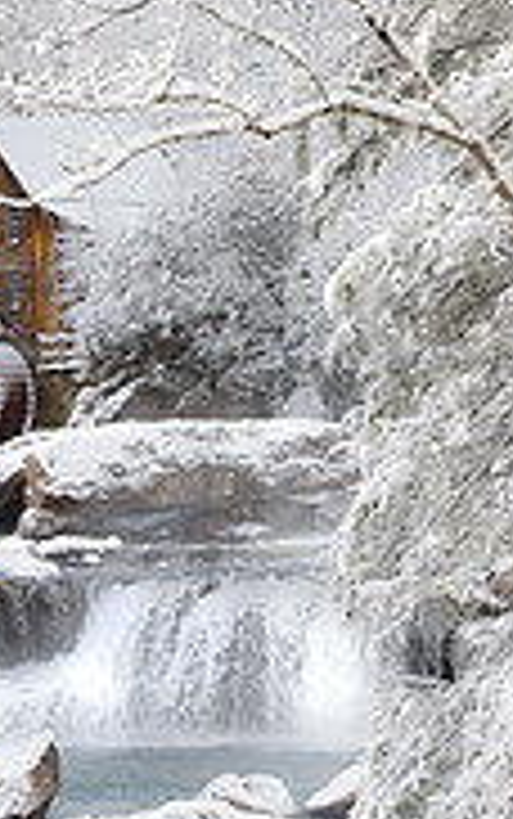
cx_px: 252
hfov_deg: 9.0
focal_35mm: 146
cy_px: -122
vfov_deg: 14.0
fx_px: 3261
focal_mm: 58
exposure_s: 1/60
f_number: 16
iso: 64
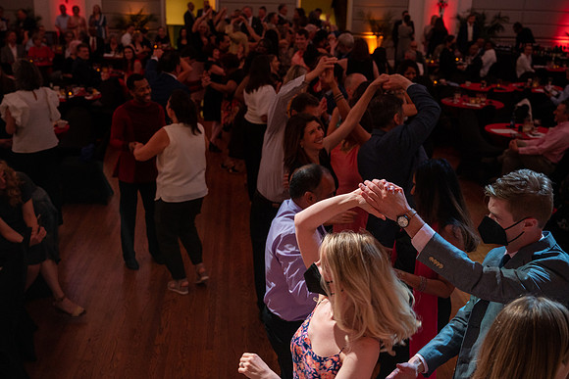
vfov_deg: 33.3
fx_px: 634
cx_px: 284
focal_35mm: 40
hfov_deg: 48.3
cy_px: 190
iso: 1600
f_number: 4
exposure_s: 1/160
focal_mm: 40
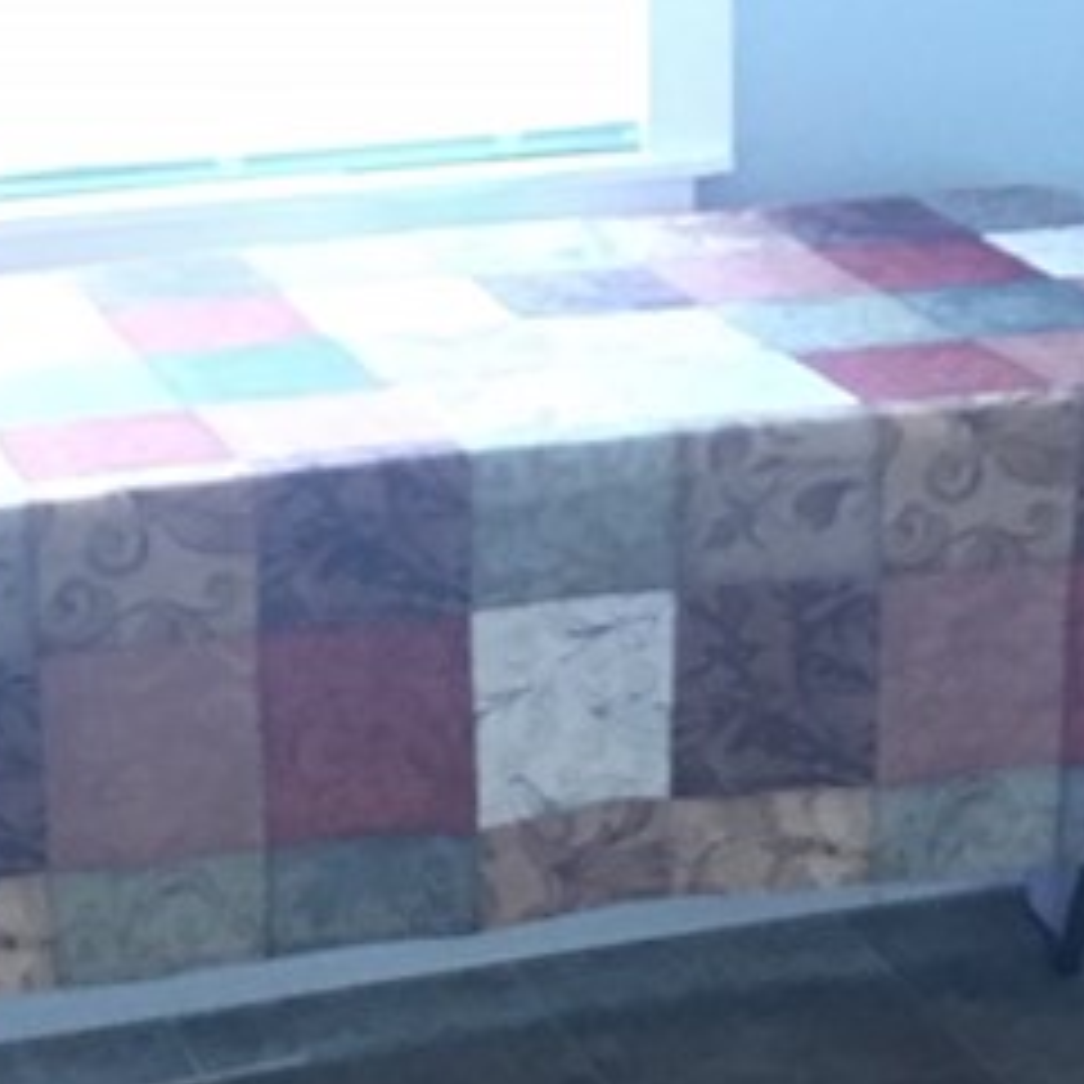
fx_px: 3862
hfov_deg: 15.9
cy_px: -27
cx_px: 364
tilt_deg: -8.0
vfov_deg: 15.6
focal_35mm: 109
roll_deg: +1.4
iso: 80
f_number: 2.2
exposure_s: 1/10
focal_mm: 4.15
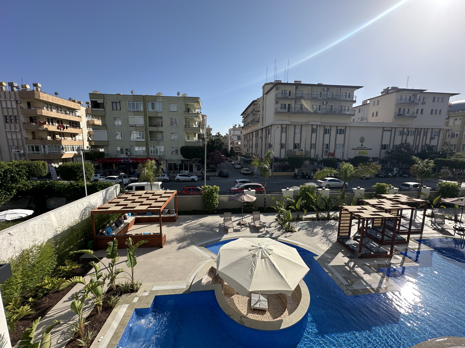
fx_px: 188
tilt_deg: -8.3
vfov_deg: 85.7
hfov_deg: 102.1
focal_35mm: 14
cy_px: 174
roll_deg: -0.7
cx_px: 232
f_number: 2.2
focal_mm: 2.22
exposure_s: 1/1825
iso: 50
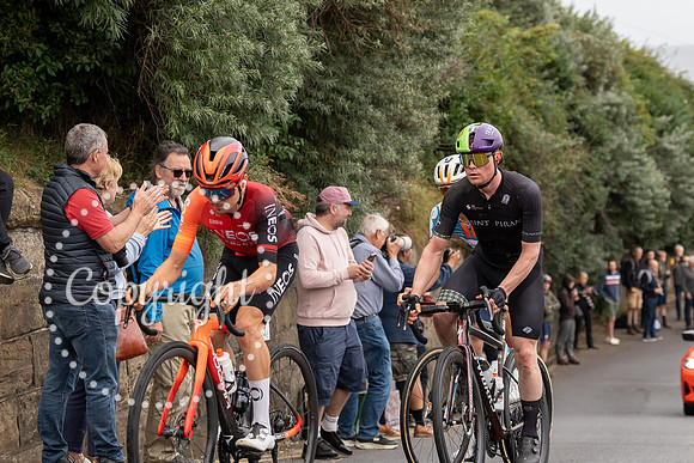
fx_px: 2065
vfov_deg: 12.7
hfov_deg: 19.0
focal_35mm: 107
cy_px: 109
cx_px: 430
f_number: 3.5
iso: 320
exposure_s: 1/1000
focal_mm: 70
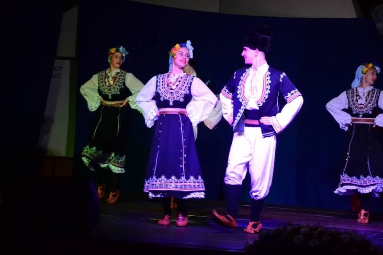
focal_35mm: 135
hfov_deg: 15.2
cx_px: 192
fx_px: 1436
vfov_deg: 10.2
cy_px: 128
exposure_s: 1/100
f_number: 5.6
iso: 3200
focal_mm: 90
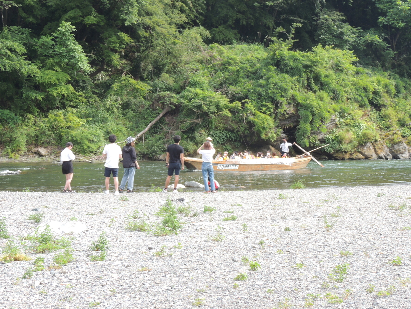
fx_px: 1069
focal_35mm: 90
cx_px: 206
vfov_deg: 16.4
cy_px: 154
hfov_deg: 21.8
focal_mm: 16
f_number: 6.4
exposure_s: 1/160
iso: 200
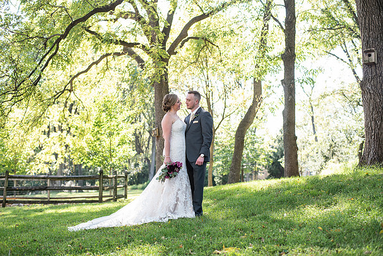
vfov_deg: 27.0
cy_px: 128
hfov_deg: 39.6
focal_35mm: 50
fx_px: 532
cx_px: 192
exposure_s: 1/400
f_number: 2.8
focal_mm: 50
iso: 400
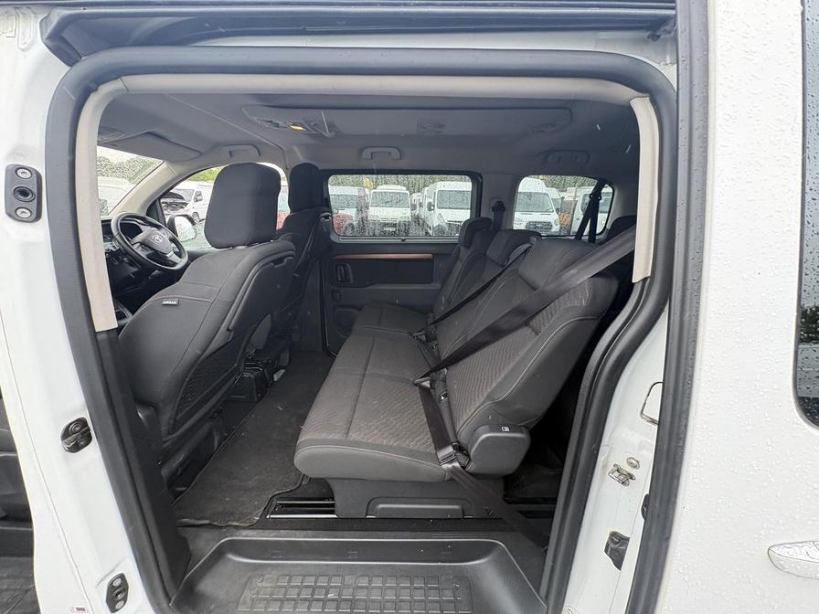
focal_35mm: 14
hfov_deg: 102.1
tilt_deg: -18.1
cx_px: 410
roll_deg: -5.2
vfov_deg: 85.7
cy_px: 307
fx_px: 331
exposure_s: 1/99
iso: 125
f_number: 2.2
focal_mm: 2.22
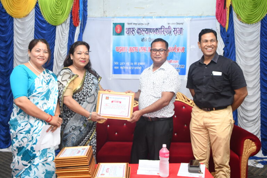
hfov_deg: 53.1
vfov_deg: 36.9
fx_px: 267
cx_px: 134
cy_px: 89
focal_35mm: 36
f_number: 3.8
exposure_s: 1/80
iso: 1000
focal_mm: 24
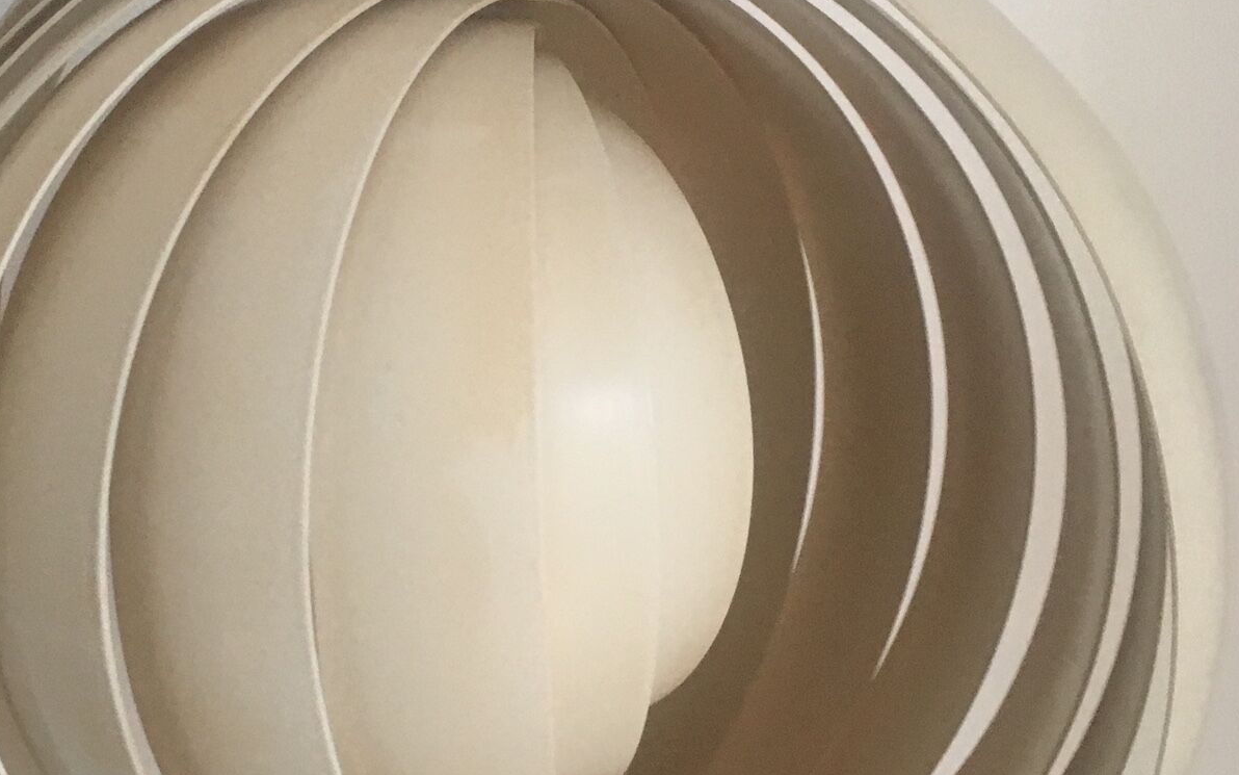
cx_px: 480
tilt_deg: -10.8
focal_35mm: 52
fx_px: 1756
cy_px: 393
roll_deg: +4.0
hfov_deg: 38.7
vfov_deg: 24.9
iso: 200
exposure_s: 1/25
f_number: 2.2
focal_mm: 4.15
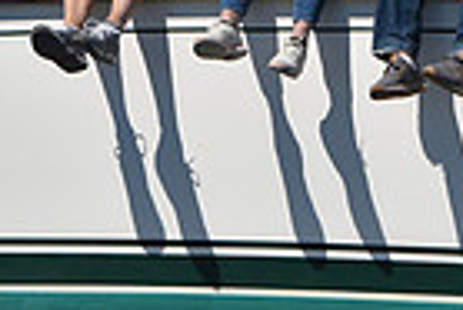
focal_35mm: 813
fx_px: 10467
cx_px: 300
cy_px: 35
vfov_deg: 1.7
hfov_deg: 2.5
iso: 200
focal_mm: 195
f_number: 5.6
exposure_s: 1/1000
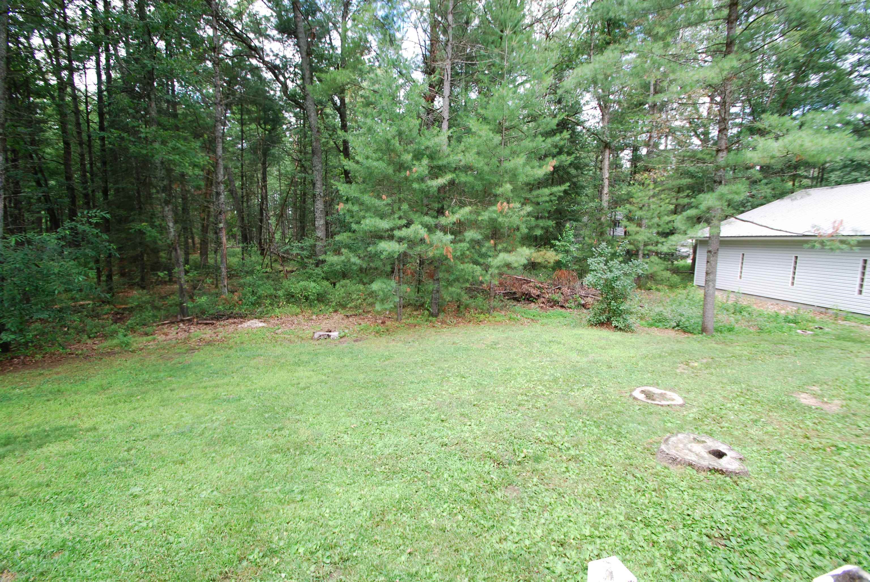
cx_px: 435
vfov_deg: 77.5
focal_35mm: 15
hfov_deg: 100.3
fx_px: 363
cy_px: 291
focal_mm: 10
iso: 200
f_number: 5.6
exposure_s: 1/125
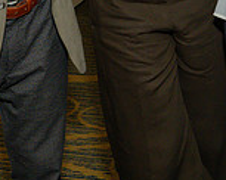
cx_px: 230
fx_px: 762
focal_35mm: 114
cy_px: -98
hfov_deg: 16.5
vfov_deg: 12.7
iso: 640
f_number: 8
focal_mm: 24
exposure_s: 1/250
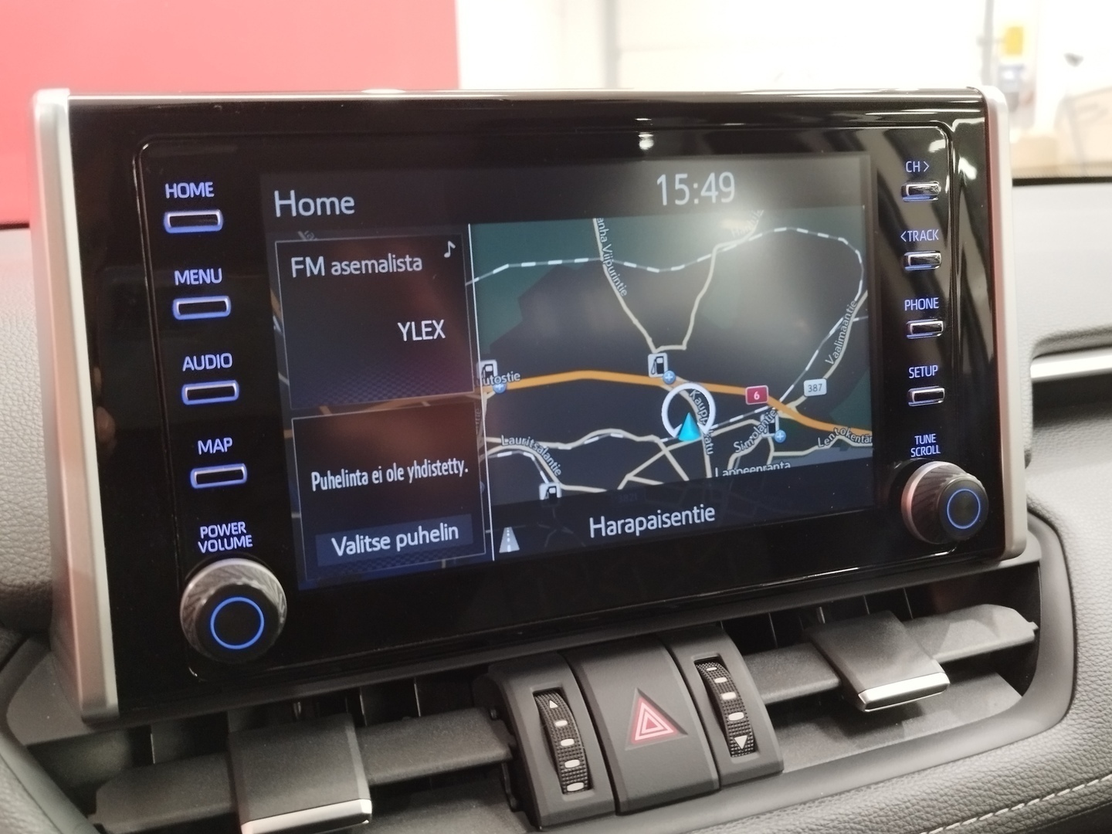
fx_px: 803
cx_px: 556
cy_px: 417
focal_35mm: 25
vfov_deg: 54.9
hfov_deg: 69.4
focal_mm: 5.95
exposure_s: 1/25
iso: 420
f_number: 1.89
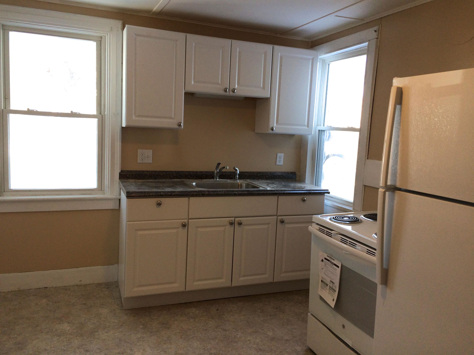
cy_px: 178
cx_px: 237
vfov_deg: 48.2
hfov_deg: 61.7
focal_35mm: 29
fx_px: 397
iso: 50
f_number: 2.2
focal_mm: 4.15
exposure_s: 1/120
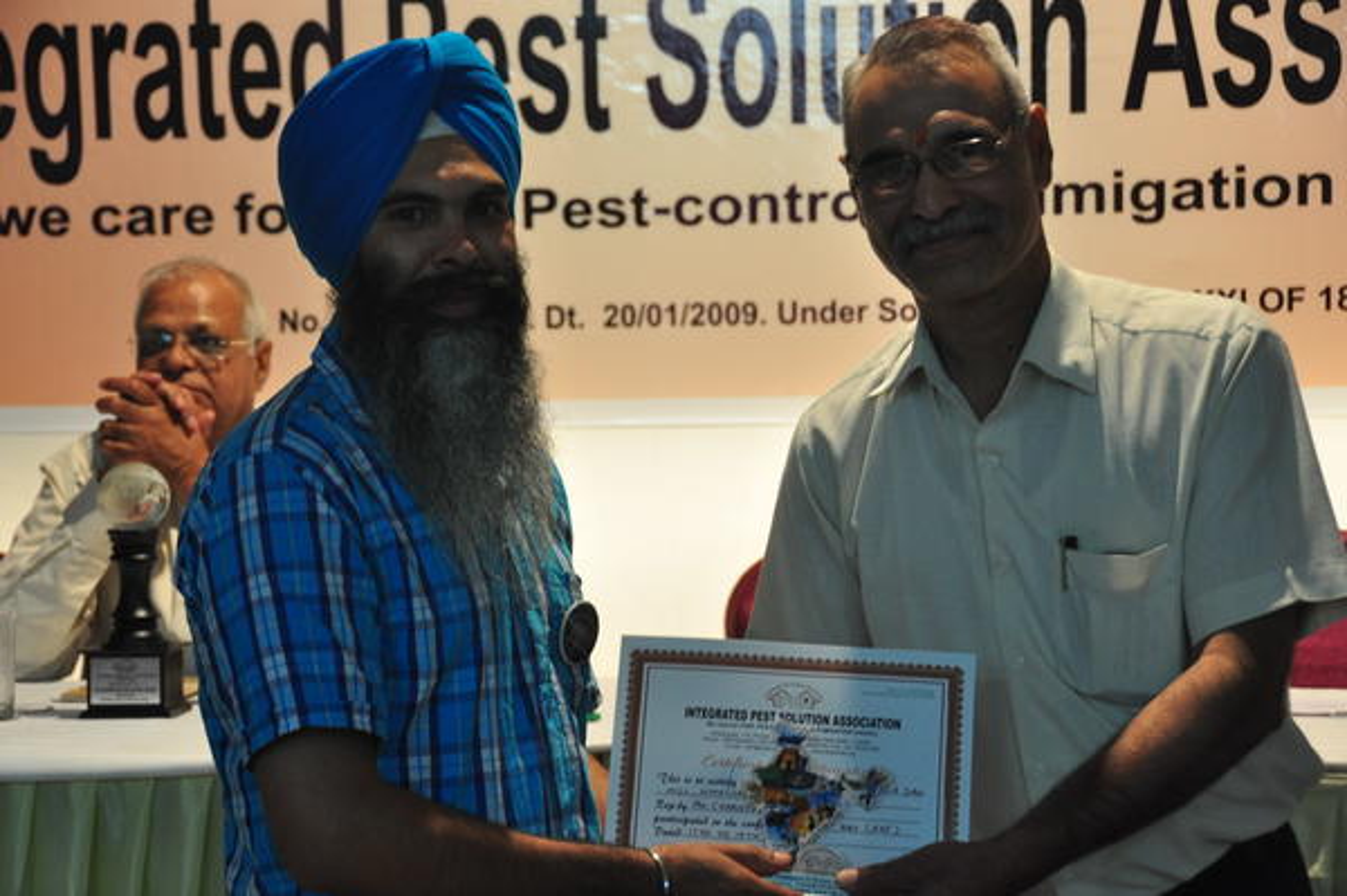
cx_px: 674
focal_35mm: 84
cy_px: 448
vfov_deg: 16.2
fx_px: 3140
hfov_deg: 24.2
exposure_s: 1/50
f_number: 5
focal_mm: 56
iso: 800
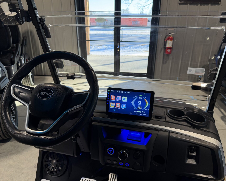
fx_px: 174
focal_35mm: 26
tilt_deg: -19.4
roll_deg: -1.1
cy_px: 89
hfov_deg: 66.0
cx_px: 118
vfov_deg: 54.9
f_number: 1.78
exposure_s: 1/199
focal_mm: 6.76
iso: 125
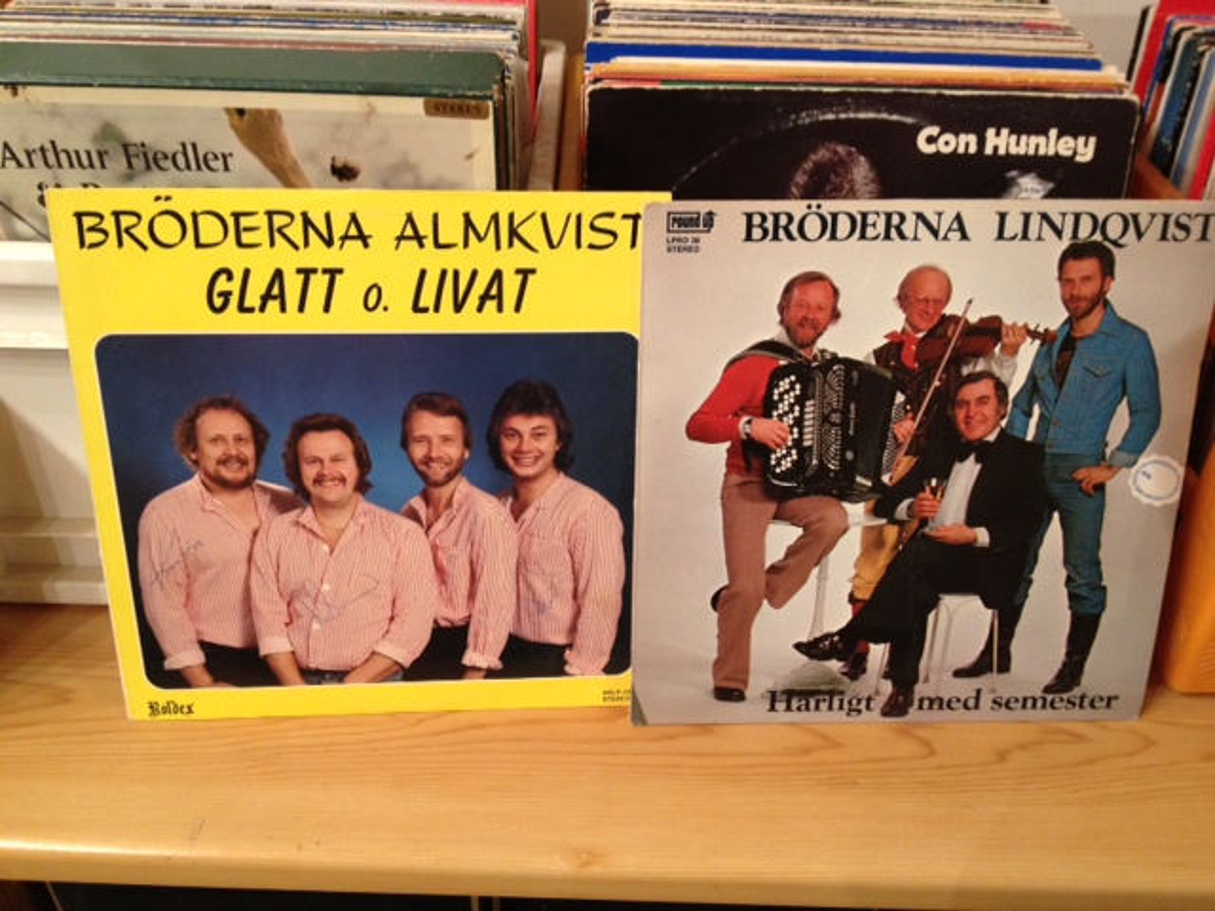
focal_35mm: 35
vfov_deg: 40.7
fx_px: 1228
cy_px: 456
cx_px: 608
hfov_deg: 52.6
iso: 200
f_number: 2.4
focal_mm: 4.28
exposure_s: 1/20
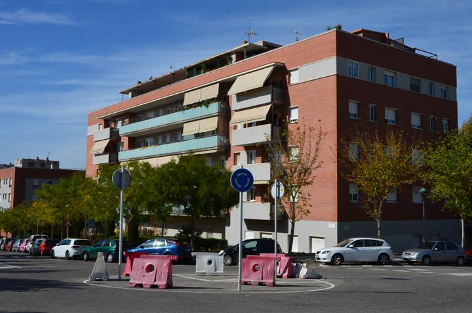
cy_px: 149
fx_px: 523
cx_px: 252
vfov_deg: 33.3
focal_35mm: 40
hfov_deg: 48.5
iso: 100
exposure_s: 1/200
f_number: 13
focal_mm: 24
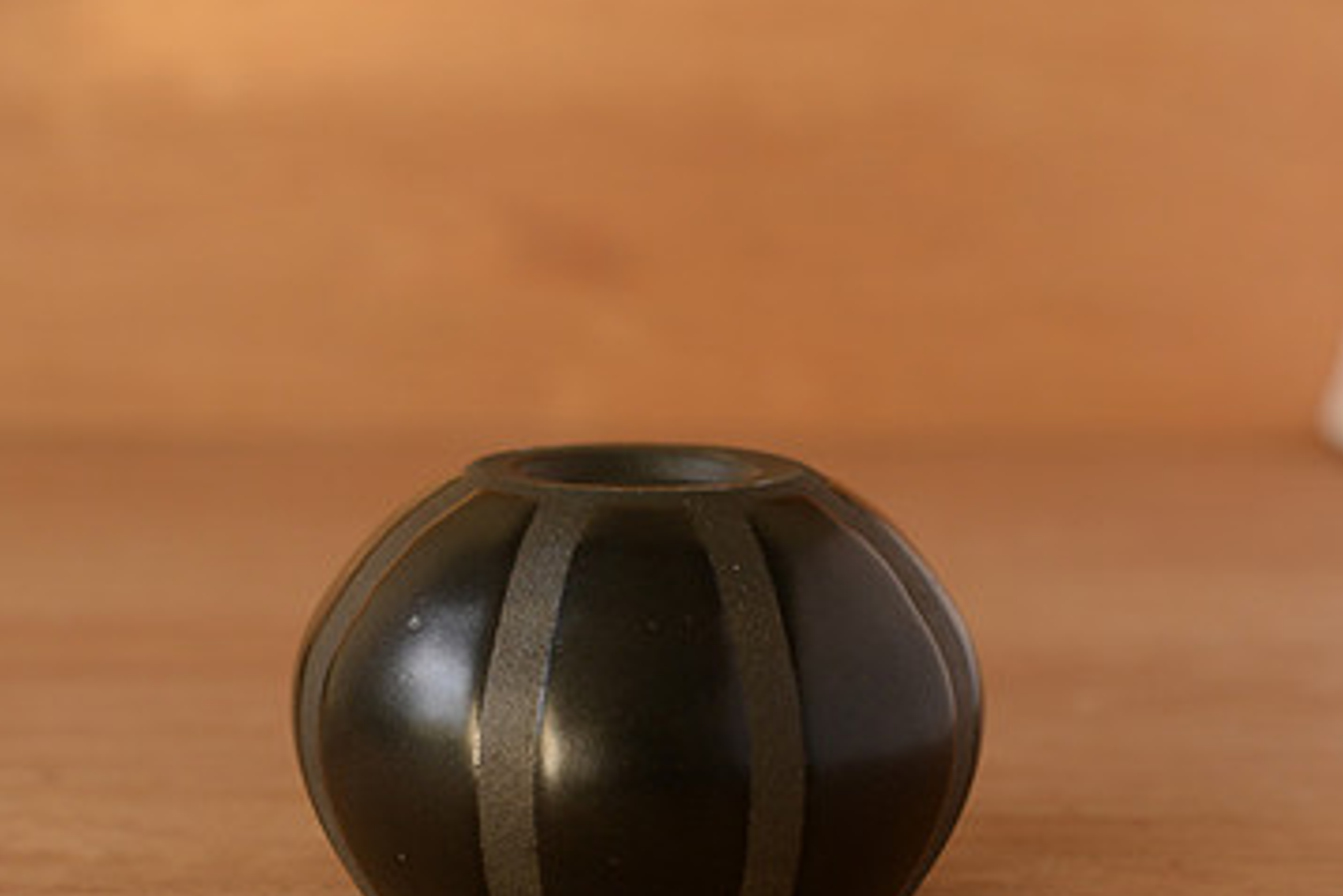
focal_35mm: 81
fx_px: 3023
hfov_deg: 25.0
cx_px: 660
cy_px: 620
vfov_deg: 16.8
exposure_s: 1/100
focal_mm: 50
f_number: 5
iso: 500
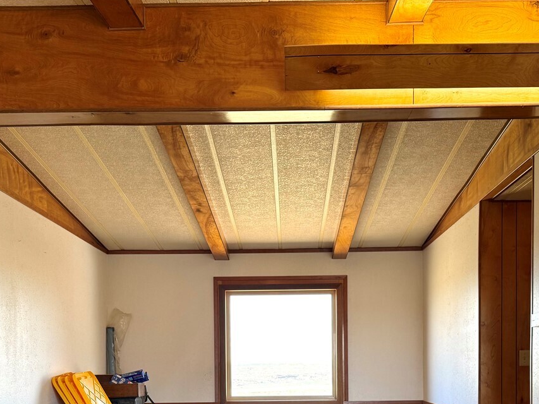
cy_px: 376
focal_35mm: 45
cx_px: 279
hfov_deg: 42.1
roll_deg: +0.4
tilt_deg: -1.3
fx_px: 701
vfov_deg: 30.5
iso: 100
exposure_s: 1/162
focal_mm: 6.76
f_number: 1.78
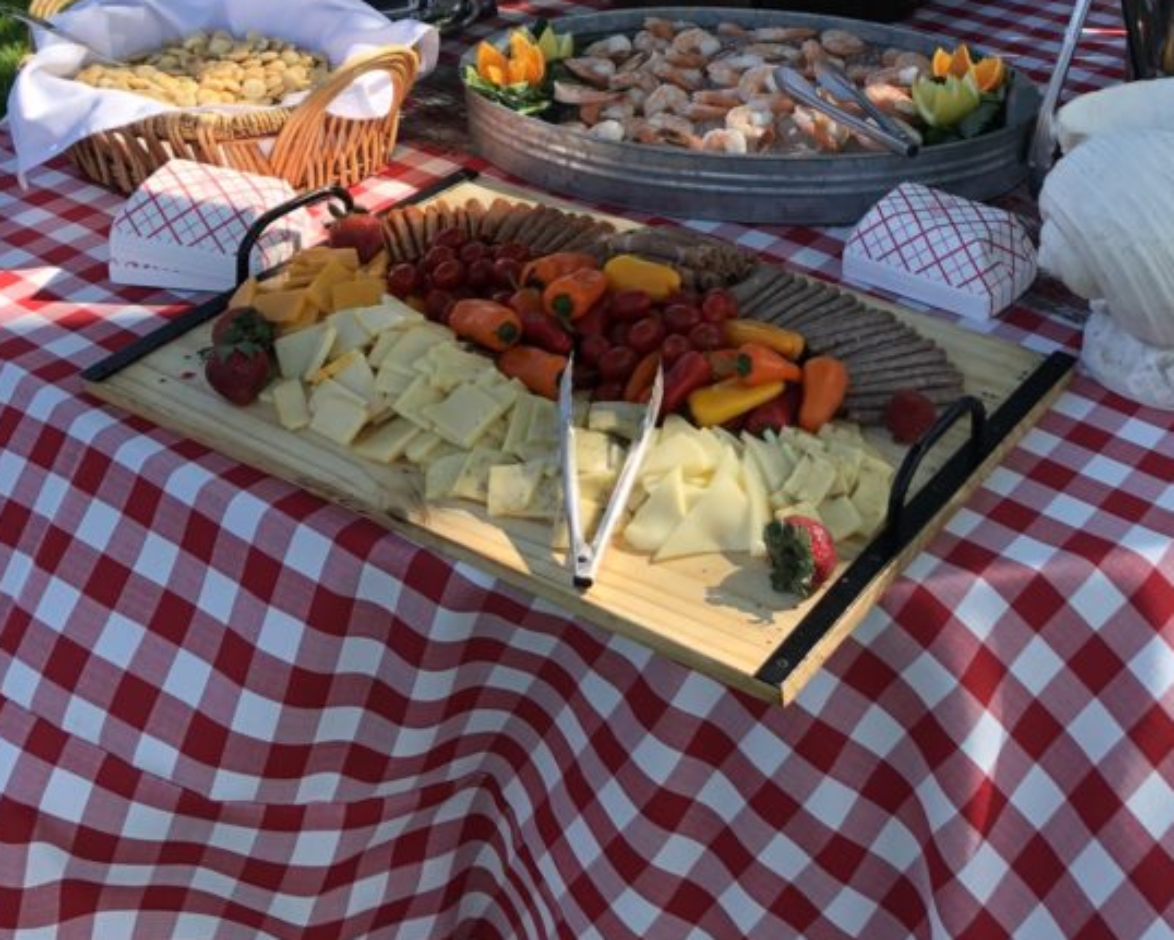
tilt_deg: -20.6
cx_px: 772
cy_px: 2
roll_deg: -2.8
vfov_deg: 27.5
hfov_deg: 35.7
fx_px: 1808
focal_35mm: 52
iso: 20
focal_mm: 3.99
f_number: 1.8
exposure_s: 1/476
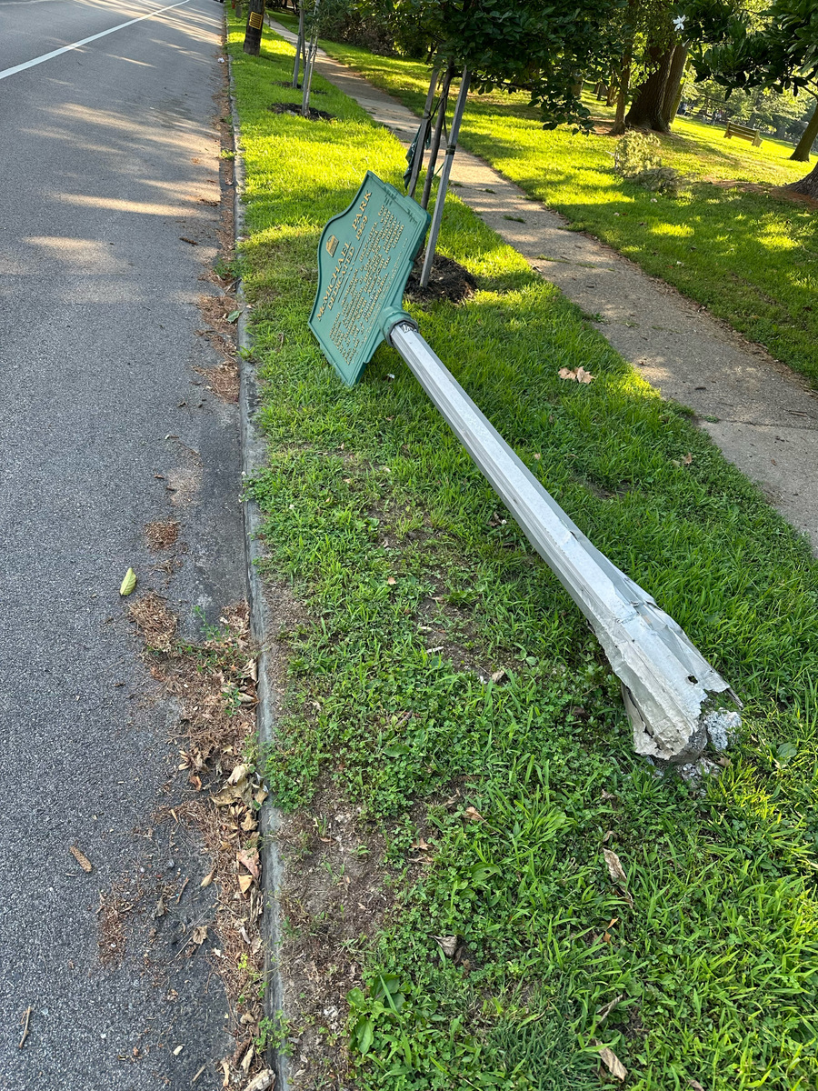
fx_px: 756
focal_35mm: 24
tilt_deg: -35.2
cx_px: 409
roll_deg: -16.9
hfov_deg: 56.8
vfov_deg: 71.6
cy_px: 546
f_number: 1.78
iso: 64
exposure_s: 1/230
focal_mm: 6.86
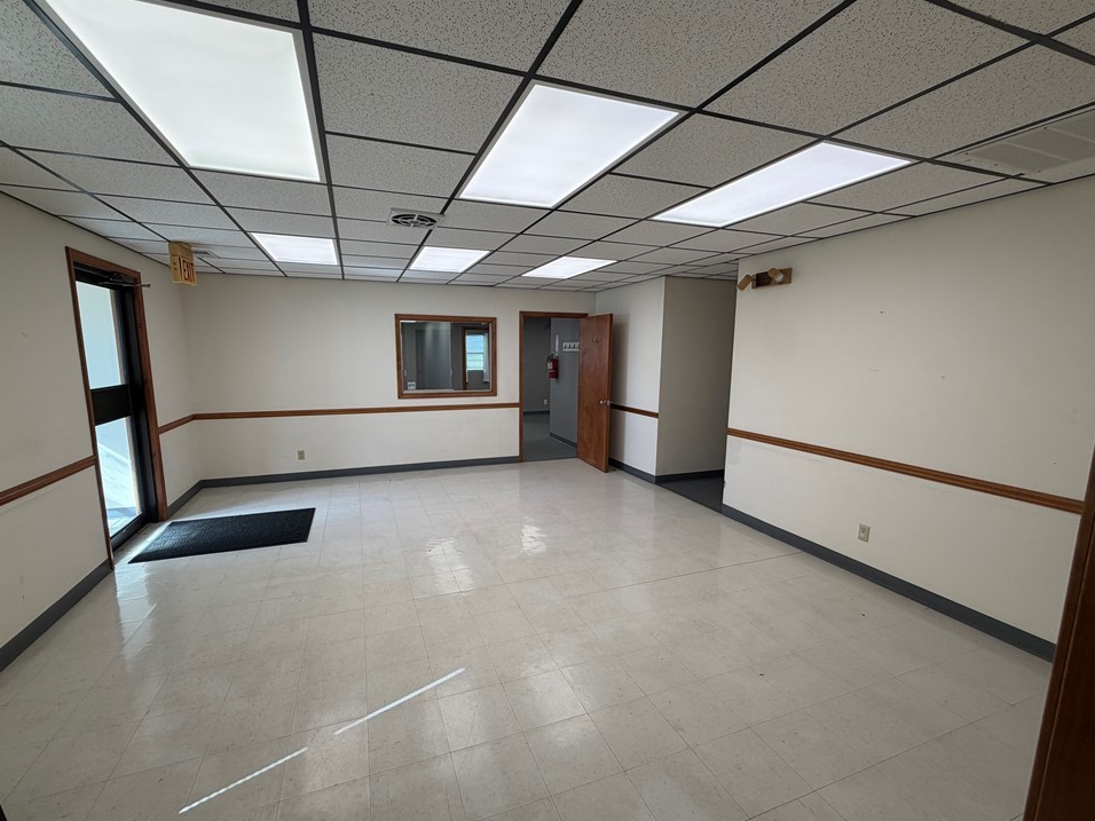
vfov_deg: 81.7
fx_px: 474
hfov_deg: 98.1
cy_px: 419
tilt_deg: -7.6
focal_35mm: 15
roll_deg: +0.2
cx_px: 529
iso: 50
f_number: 2.2
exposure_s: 1/120
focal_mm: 2.22
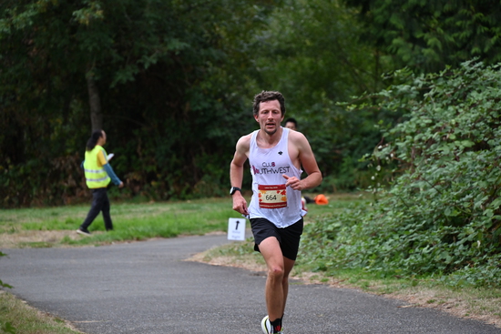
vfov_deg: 6.9
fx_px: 2784
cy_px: 167
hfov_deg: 10.3
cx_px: 250
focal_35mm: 200
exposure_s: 1/250
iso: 1250
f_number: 6.3
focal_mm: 200
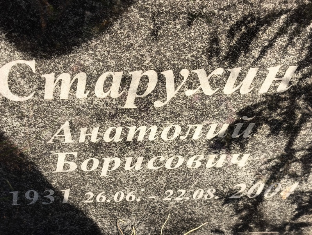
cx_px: 156
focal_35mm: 50
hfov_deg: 38.2
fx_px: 451
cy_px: 118
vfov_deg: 29.1
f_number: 1.7
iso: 50
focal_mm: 4.71
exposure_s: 1/120
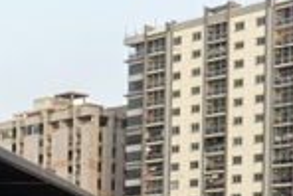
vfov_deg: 11.0
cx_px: -162
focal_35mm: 118
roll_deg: +0.1
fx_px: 961
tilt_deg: -2.5
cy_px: 325
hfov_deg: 15.8
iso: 64
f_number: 1.78
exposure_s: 1/395
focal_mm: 6.76
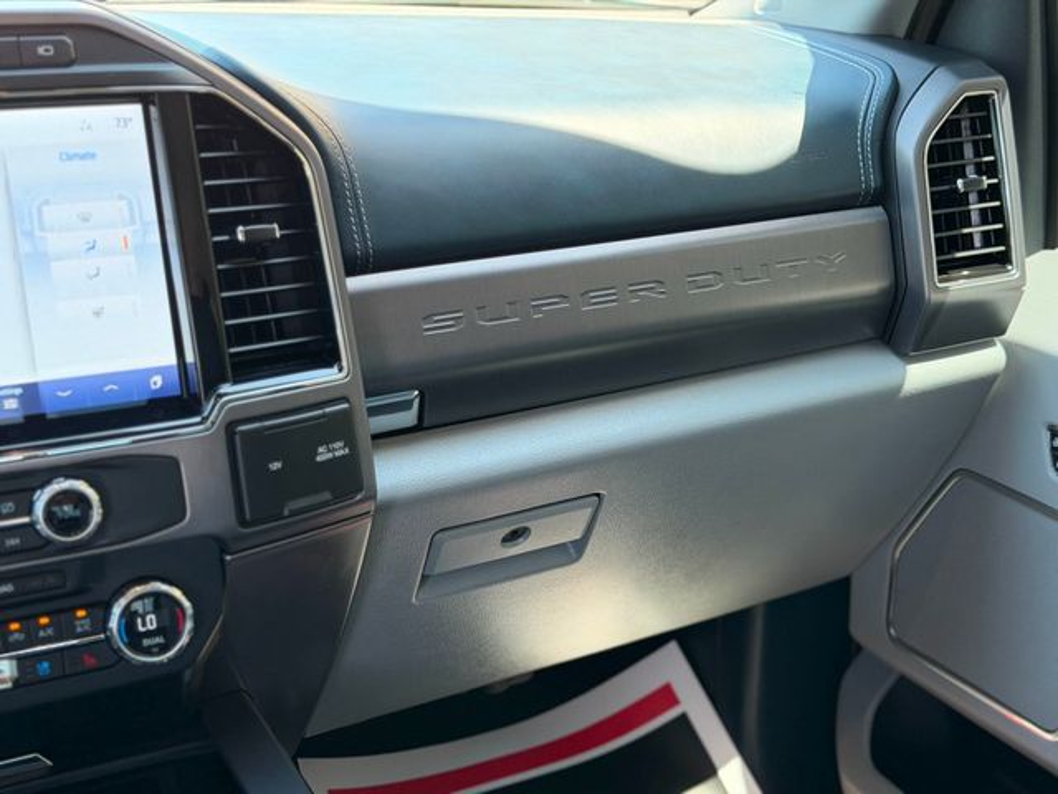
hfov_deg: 39.7
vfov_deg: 30.3
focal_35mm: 48
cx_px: 529
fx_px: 1467
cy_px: 397
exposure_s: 1/120
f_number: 1.78
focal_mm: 6.76
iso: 160
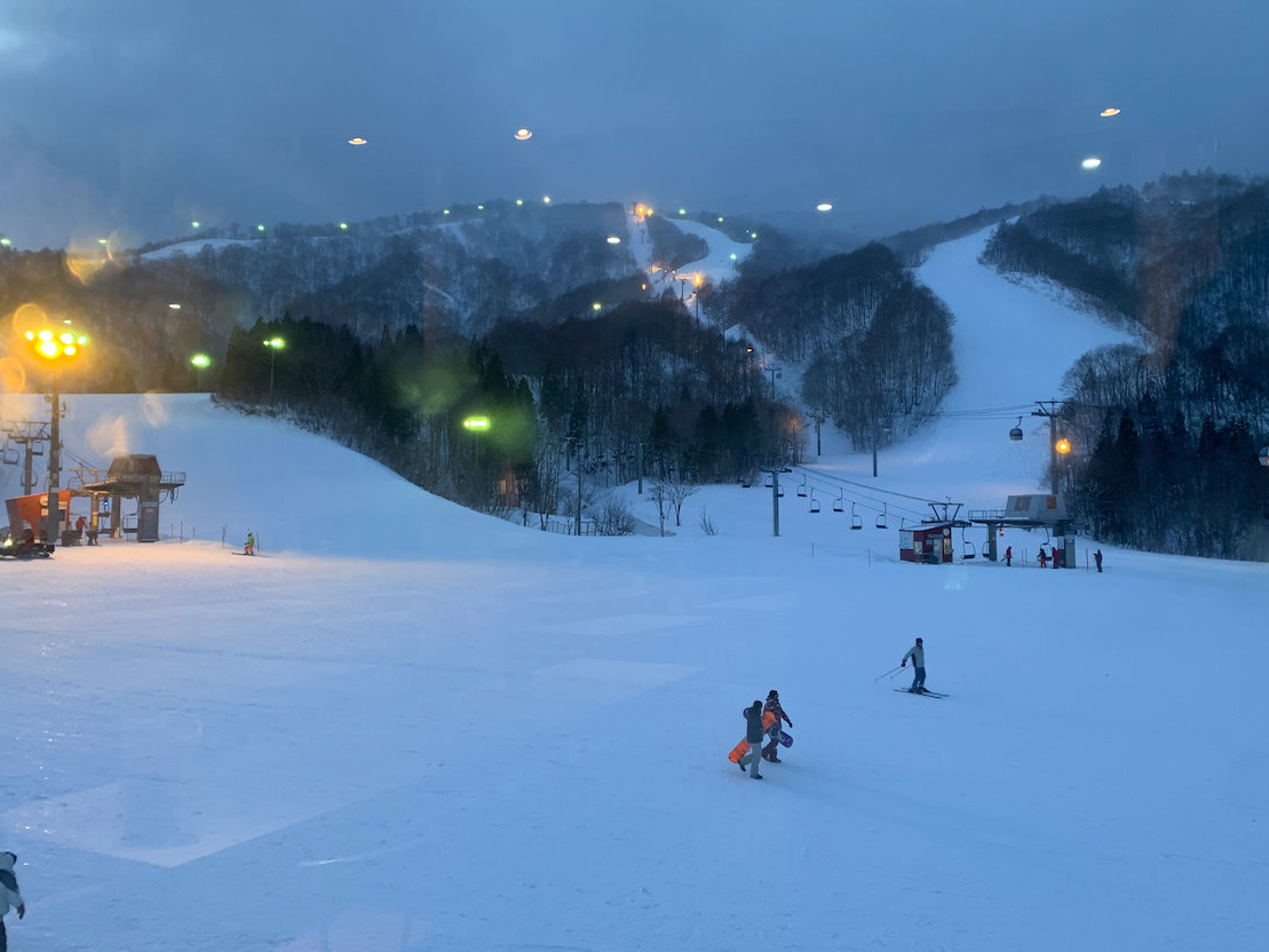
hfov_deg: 59.9
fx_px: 1100
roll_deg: +0.3
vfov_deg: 46.8
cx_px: 682
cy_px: 455
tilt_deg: +4.3
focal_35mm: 30
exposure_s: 1/50
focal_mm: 4.25
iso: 80
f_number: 1.8
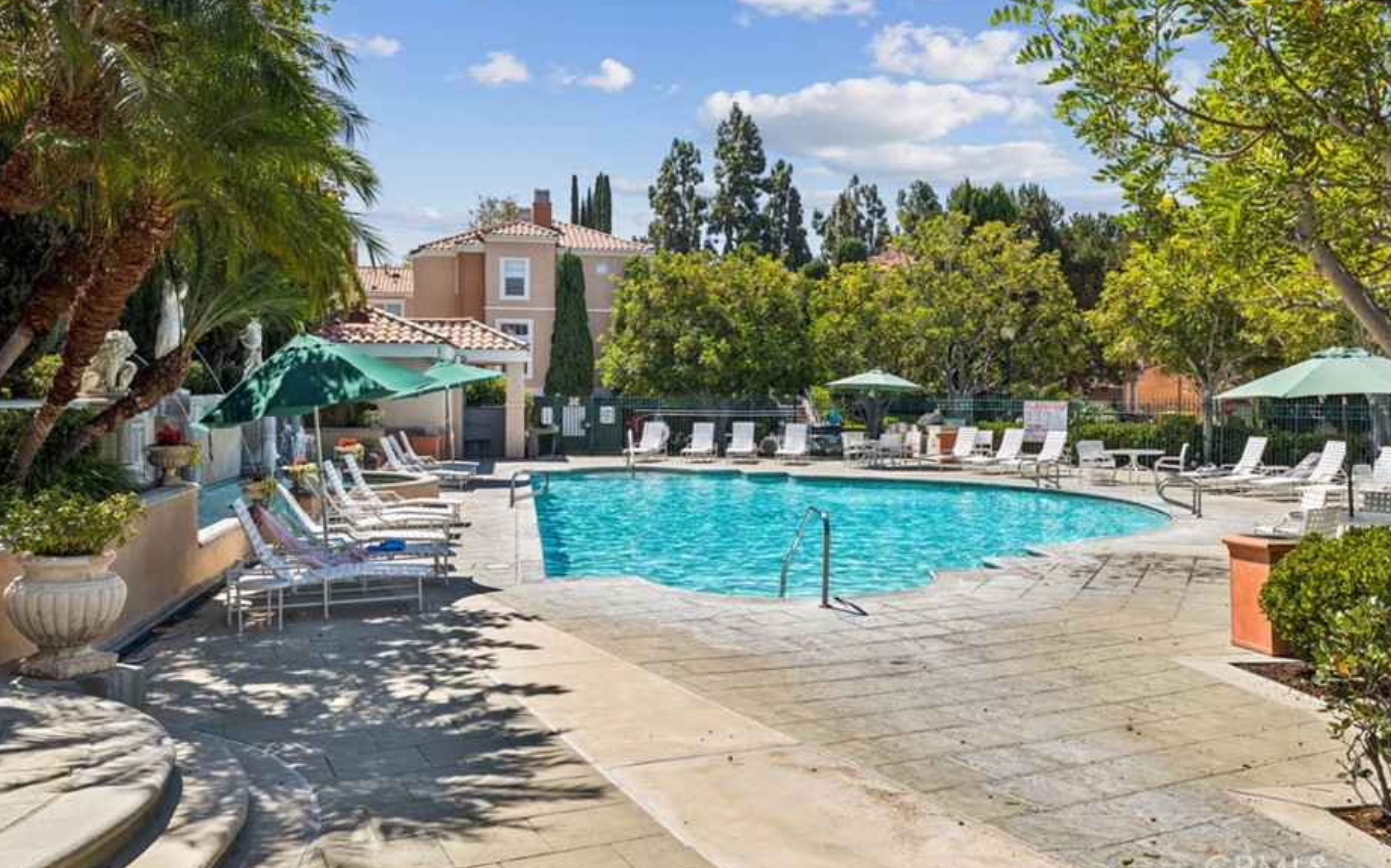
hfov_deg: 56.7
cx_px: 720
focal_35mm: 34
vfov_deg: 37.2
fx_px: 1289
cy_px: 376
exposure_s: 1/400
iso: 100
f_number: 9
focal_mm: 30
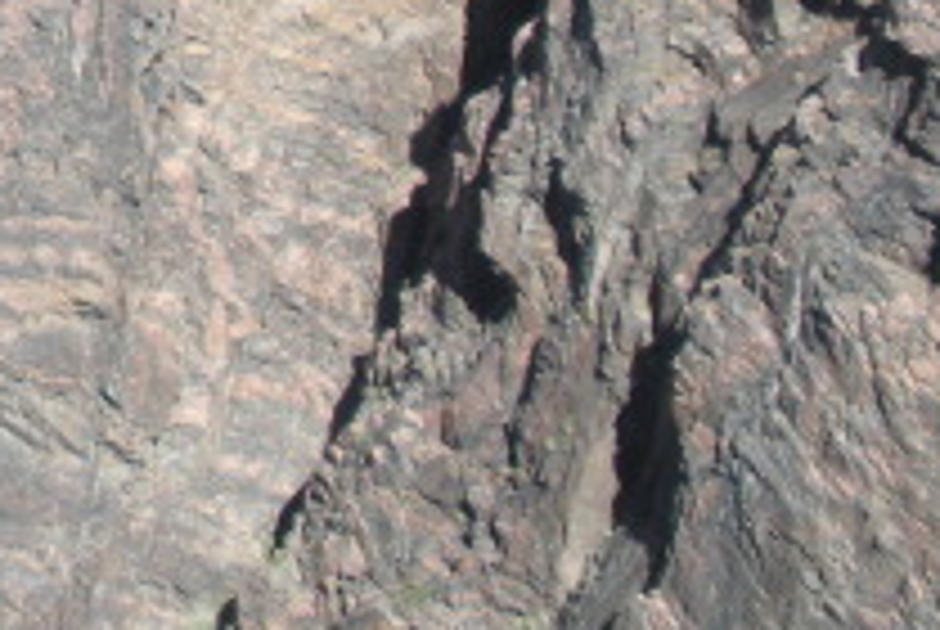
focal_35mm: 143
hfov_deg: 13.4
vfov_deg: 9.1
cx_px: -513
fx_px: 3739
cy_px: -554
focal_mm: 6.3
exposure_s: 1/420
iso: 64
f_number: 3.5
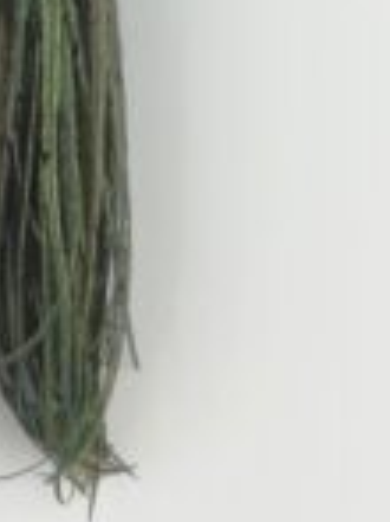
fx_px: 1188
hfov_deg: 17.8
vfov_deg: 22.0
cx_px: -64
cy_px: -178
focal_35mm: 79
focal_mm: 3.46
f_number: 2.2
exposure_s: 1/106
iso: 50
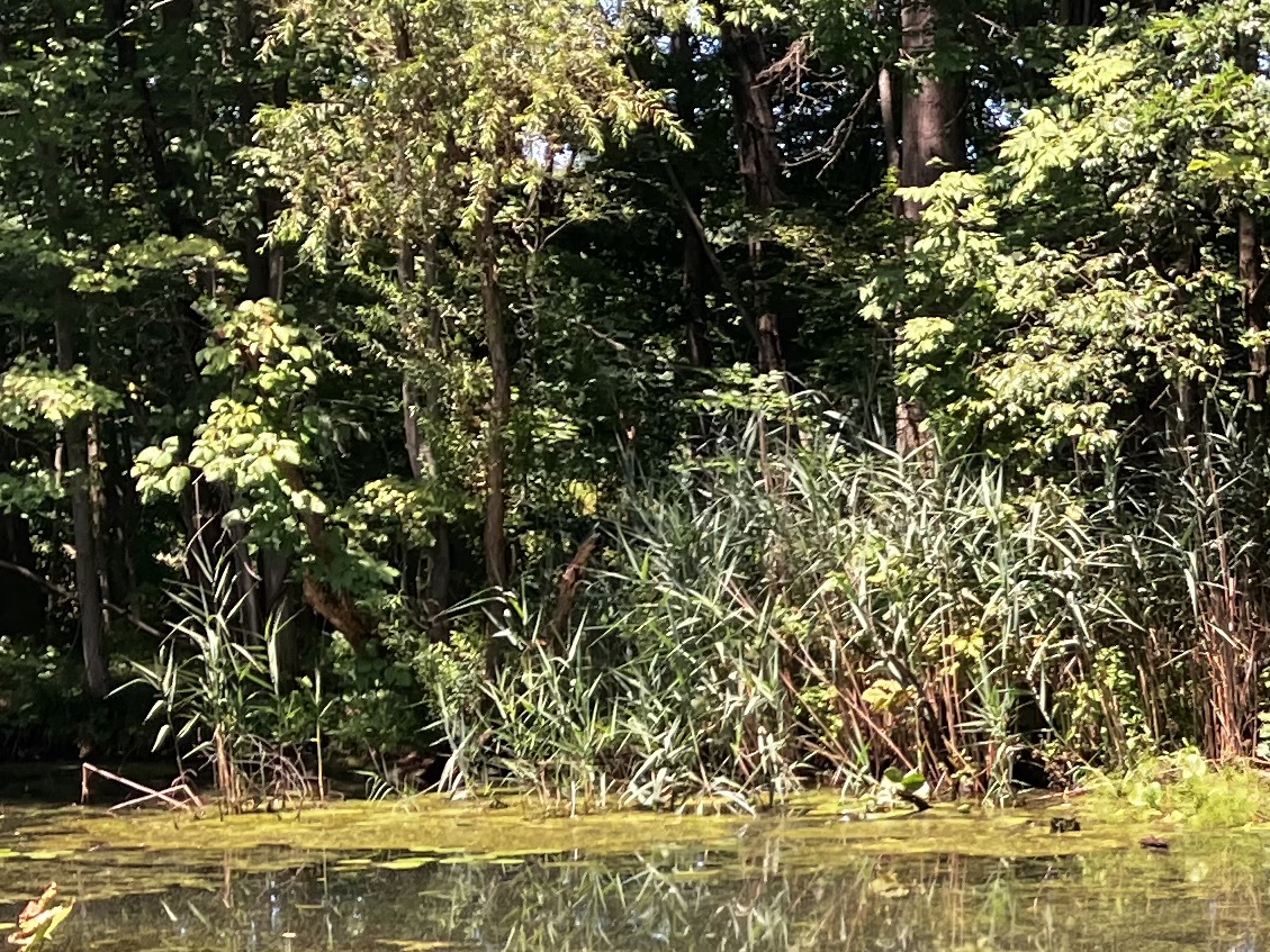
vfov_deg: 14.5
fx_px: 3669
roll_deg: +0.7
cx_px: 1597
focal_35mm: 100
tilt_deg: -5.9
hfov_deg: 18.4
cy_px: 962
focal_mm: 3.99
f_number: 1.8
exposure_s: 1/195
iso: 25
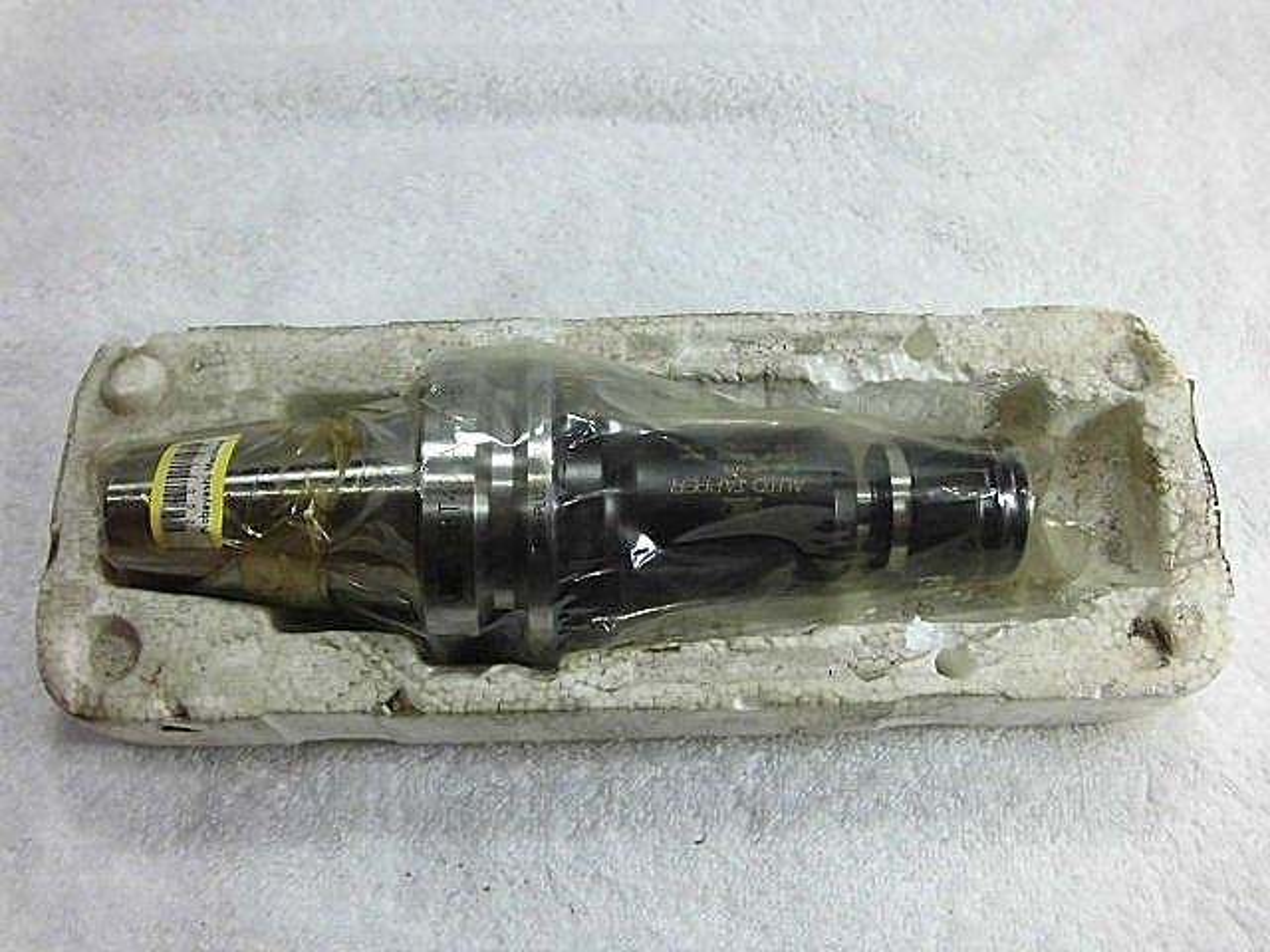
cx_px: 635
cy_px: 476
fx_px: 1321
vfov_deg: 39.7
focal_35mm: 36
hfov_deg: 51.4
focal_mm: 6.4
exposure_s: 1/60
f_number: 3.1
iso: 400
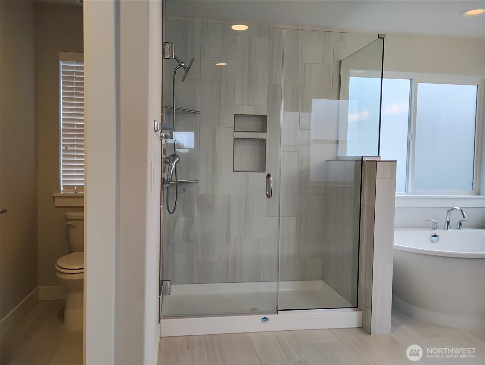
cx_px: 242
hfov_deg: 63.4
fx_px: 393
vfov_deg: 49.8
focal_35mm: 28
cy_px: 182
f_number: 1.8
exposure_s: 1/120
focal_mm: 4.26
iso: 456
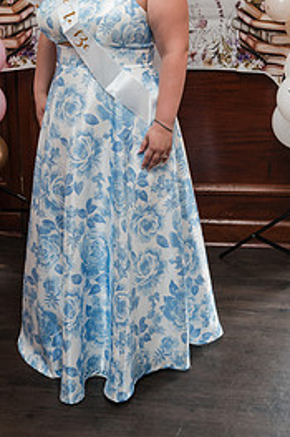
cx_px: 129
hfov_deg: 22.6
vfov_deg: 32.4
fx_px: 726
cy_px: 80
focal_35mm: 60
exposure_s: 1/250
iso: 1600
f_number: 4
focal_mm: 35
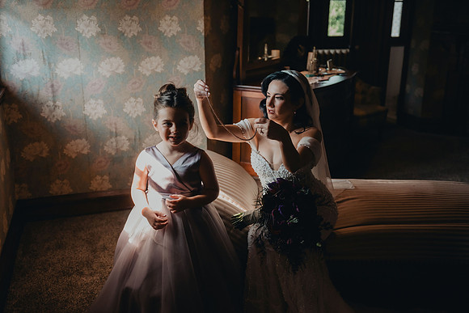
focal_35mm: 38
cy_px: 156
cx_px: 234
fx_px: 495
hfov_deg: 50.7
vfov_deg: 35.1
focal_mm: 38
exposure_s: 1/500
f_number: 2.8
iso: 1250
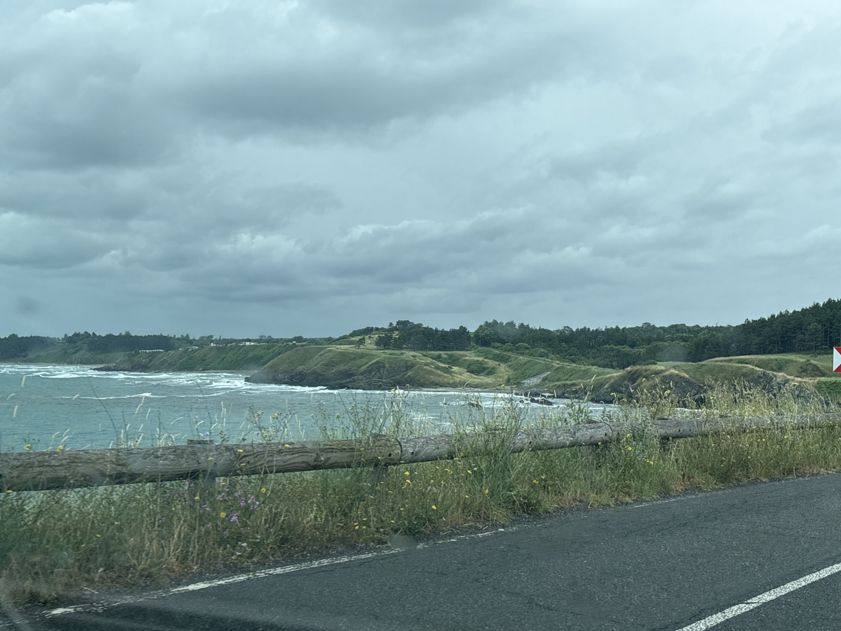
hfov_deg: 36.8
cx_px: 420
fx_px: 1263
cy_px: 316
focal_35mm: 52
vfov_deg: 28.0
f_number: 1.6
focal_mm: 5.96
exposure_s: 1/787
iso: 32
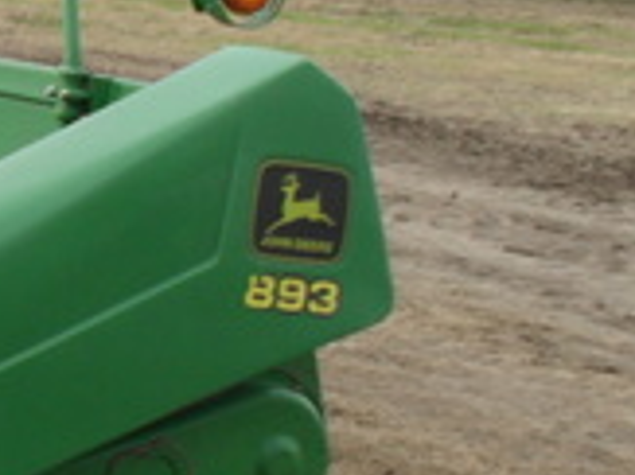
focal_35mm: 117
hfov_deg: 15.7
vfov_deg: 12.6
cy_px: 288
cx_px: -280
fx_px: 2145
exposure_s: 1/125
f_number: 3.2
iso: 100
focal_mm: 6.3
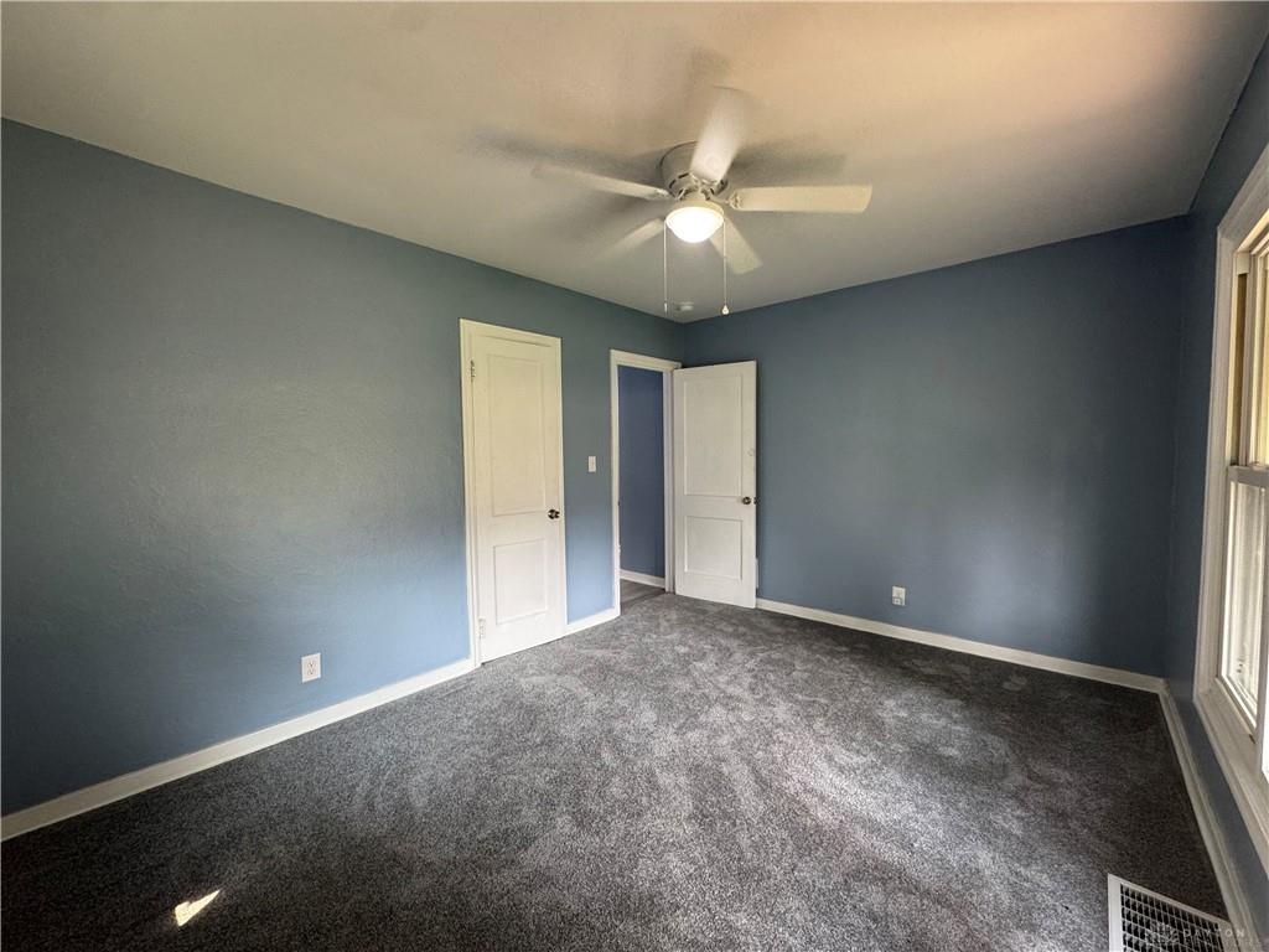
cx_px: 634
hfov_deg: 102.1
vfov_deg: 85.7
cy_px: 476
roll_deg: +0.9
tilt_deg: -3.5
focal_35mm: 14
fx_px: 513
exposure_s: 1/120
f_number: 2.2
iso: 250
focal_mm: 2.22
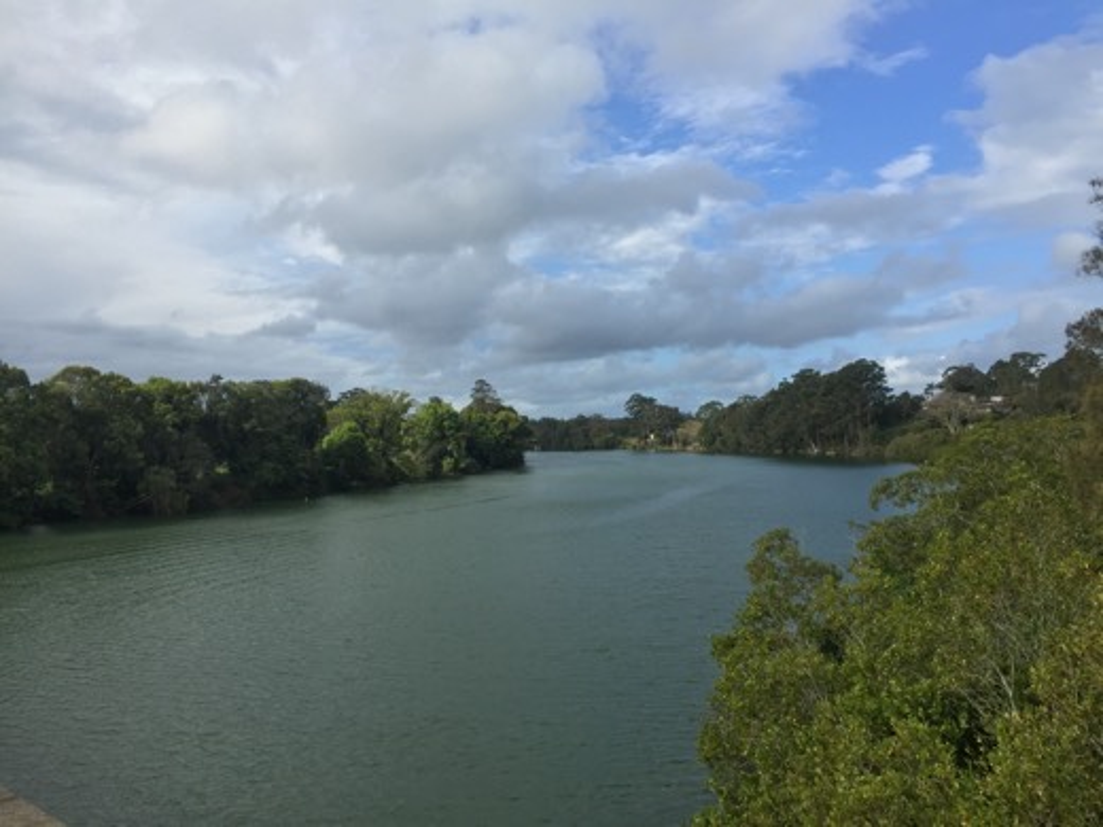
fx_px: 924
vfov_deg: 48.2
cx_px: 552
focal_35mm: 29
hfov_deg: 61.7
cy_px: 414
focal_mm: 4.15
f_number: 2.2
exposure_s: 1/1721
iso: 32
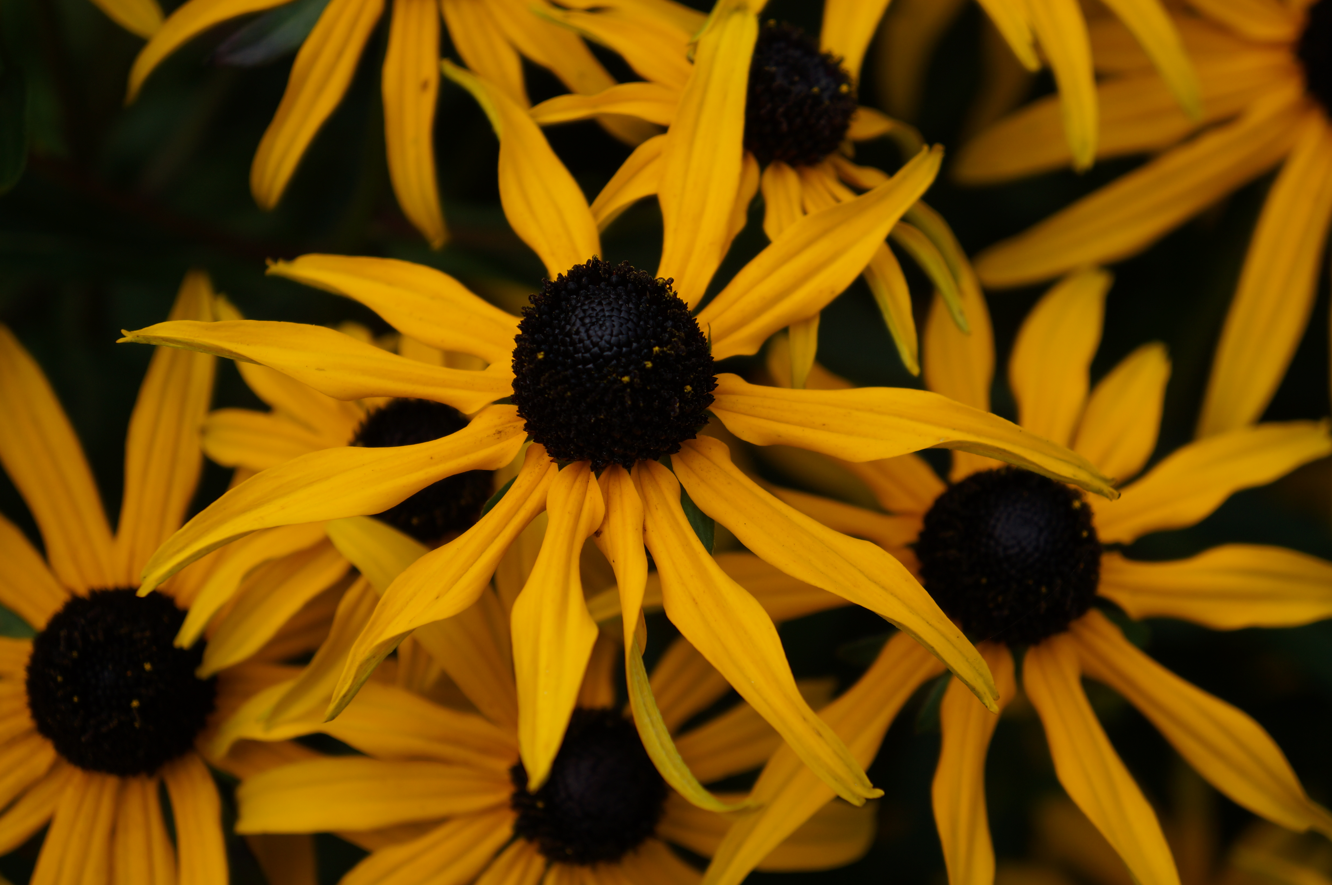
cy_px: 442
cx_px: 666
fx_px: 3049
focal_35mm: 82
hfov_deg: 24.6
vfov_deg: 16.5
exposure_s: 1/640
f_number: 5.6
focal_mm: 55
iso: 200
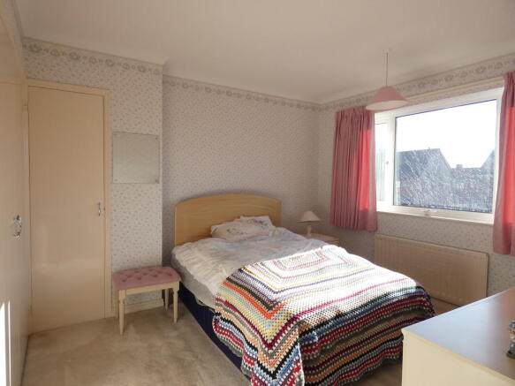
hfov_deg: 81.8
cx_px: 258
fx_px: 297
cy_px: 193
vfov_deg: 66.0
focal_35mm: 20
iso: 80
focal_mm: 3.6
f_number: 2.8
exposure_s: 1/250
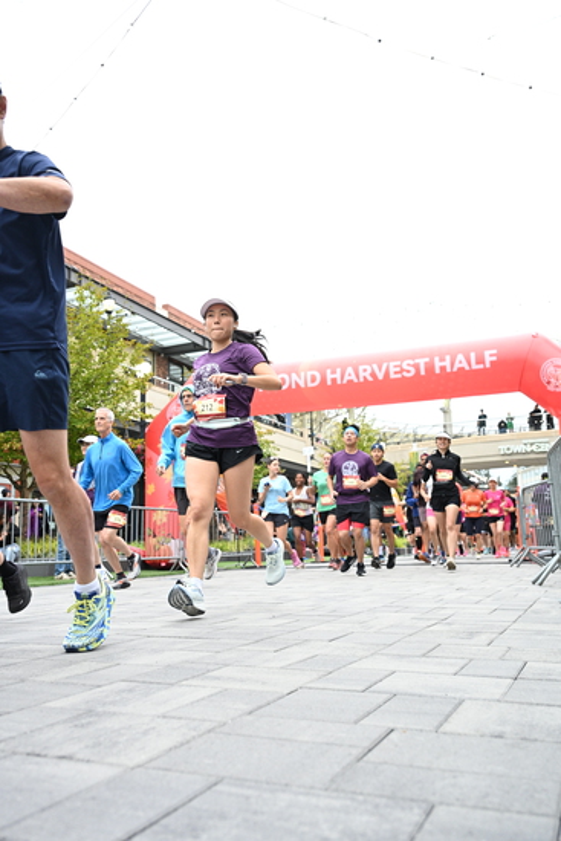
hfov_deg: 42.3
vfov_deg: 60.3
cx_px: 280
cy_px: 420
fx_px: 724
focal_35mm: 31
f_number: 4
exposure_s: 1/640
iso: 2000
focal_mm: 31
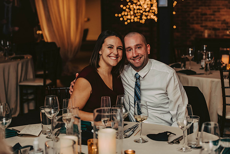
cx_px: 115
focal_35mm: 70
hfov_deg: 28.8
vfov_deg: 19.5
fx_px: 447
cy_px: 77
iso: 2000
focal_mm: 70
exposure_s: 1/200
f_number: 3.2
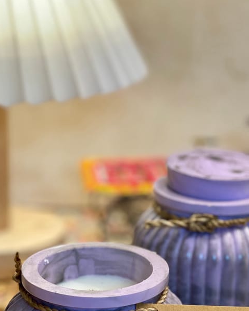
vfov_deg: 17.8
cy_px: 249
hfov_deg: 14.4
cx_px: 170
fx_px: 986
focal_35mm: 107
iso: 160
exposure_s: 1/33
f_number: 2.2
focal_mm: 7.5
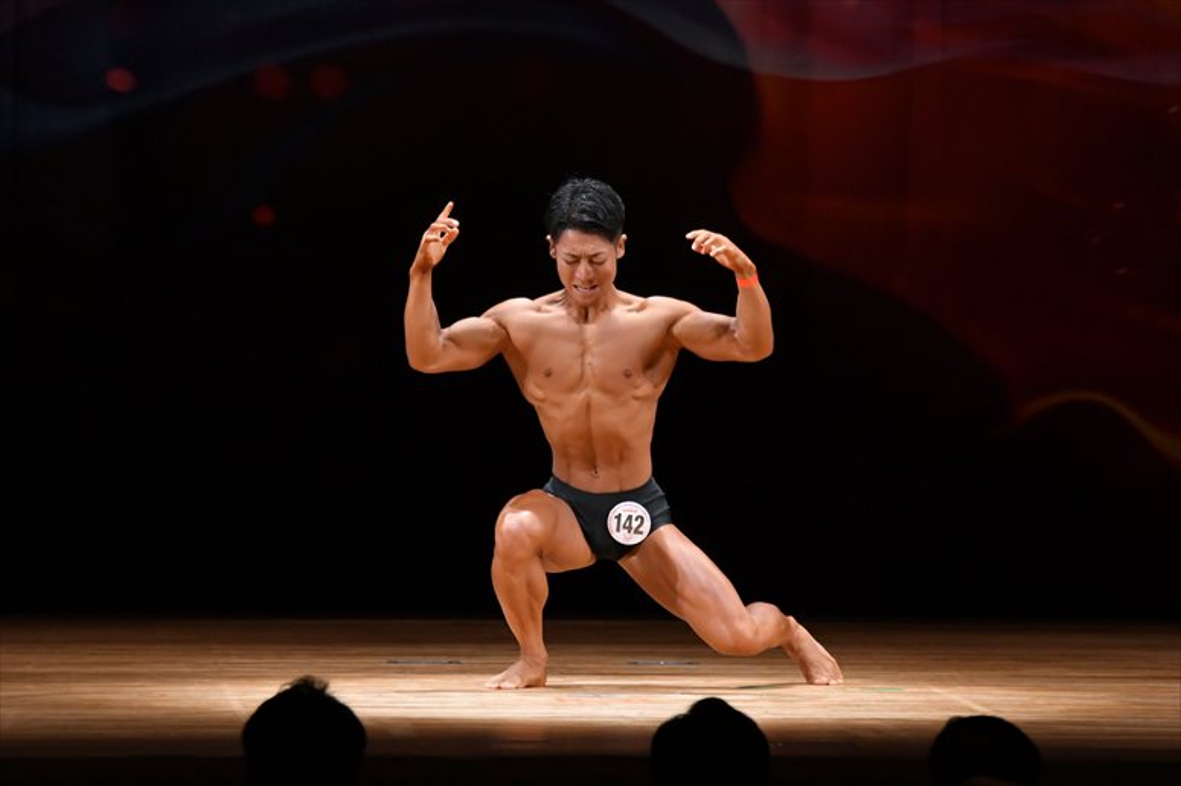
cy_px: 393
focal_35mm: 270
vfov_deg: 5.1
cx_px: 590
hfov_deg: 7.6
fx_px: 8853
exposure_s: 1/400
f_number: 5.6
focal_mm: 180
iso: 3200
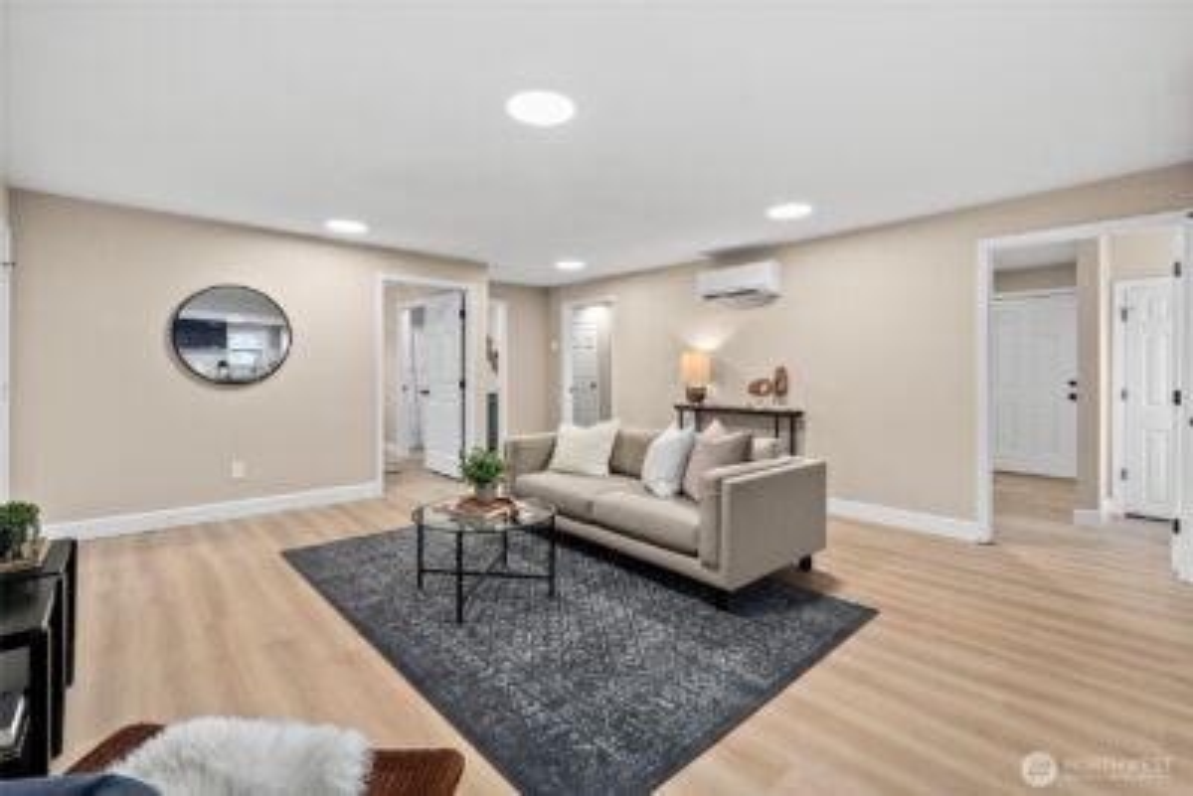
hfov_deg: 100.4
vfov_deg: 77.4
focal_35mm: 15
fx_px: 497
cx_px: 596
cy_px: 398
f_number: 7.1
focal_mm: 15
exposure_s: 1/8
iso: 1000
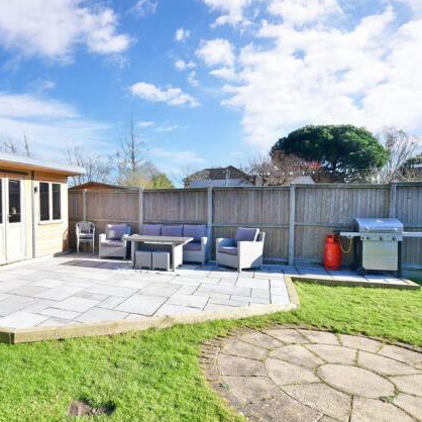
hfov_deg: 70.7
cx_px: 115
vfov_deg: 74.8
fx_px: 276
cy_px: 217
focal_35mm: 20
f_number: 6.3
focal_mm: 10
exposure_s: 1/200
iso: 160
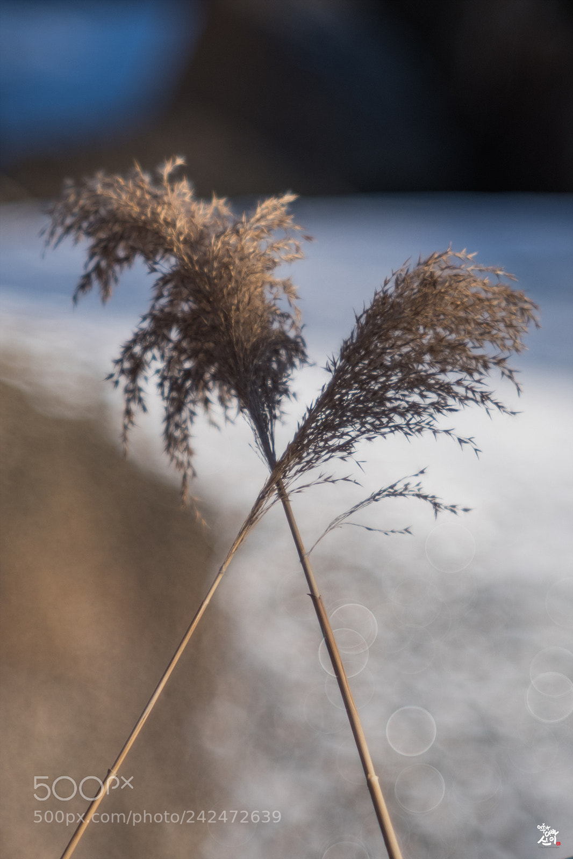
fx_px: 908
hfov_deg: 35.0
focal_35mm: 38
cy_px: 430
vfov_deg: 50.7
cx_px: 286
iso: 400
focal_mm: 25
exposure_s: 1/1250
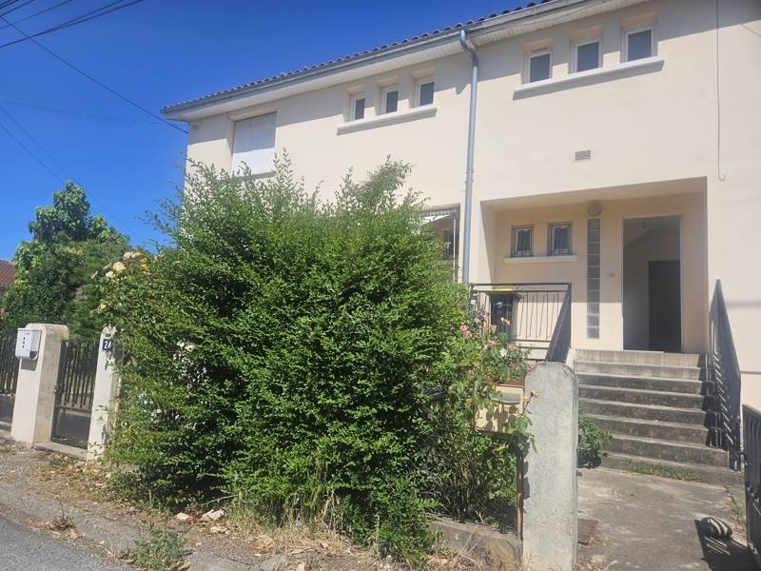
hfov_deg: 73.9
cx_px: 380
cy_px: 286
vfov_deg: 58.9
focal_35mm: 23
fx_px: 506
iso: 25
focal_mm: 5.4
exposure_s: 1/2715
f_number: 1.8
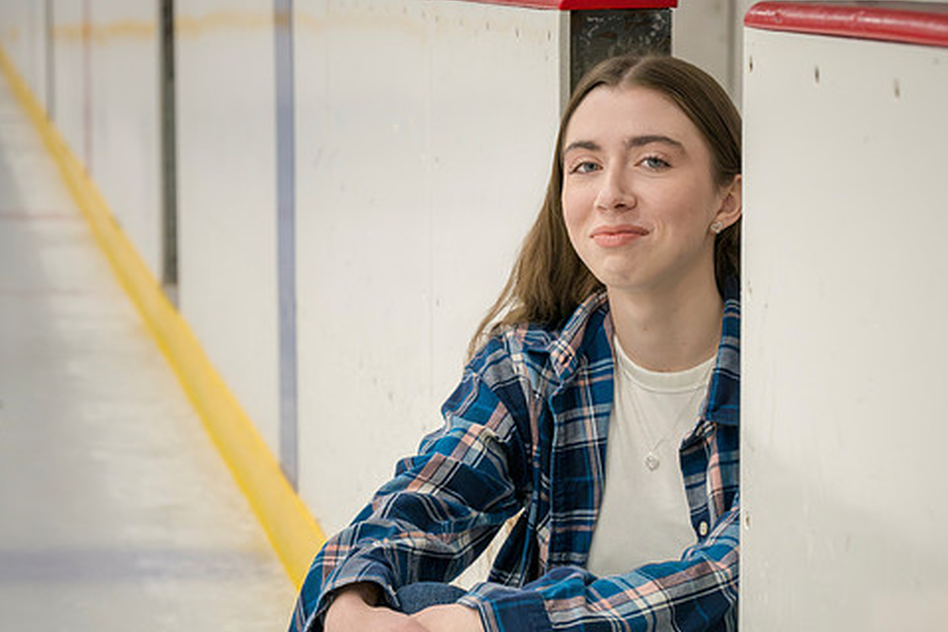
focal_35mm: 120
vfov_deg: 11.4
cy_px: 381
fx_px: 3159
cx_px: 550
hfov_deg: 17.1
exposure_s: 1/250
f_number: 8
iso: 3200
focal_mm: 99
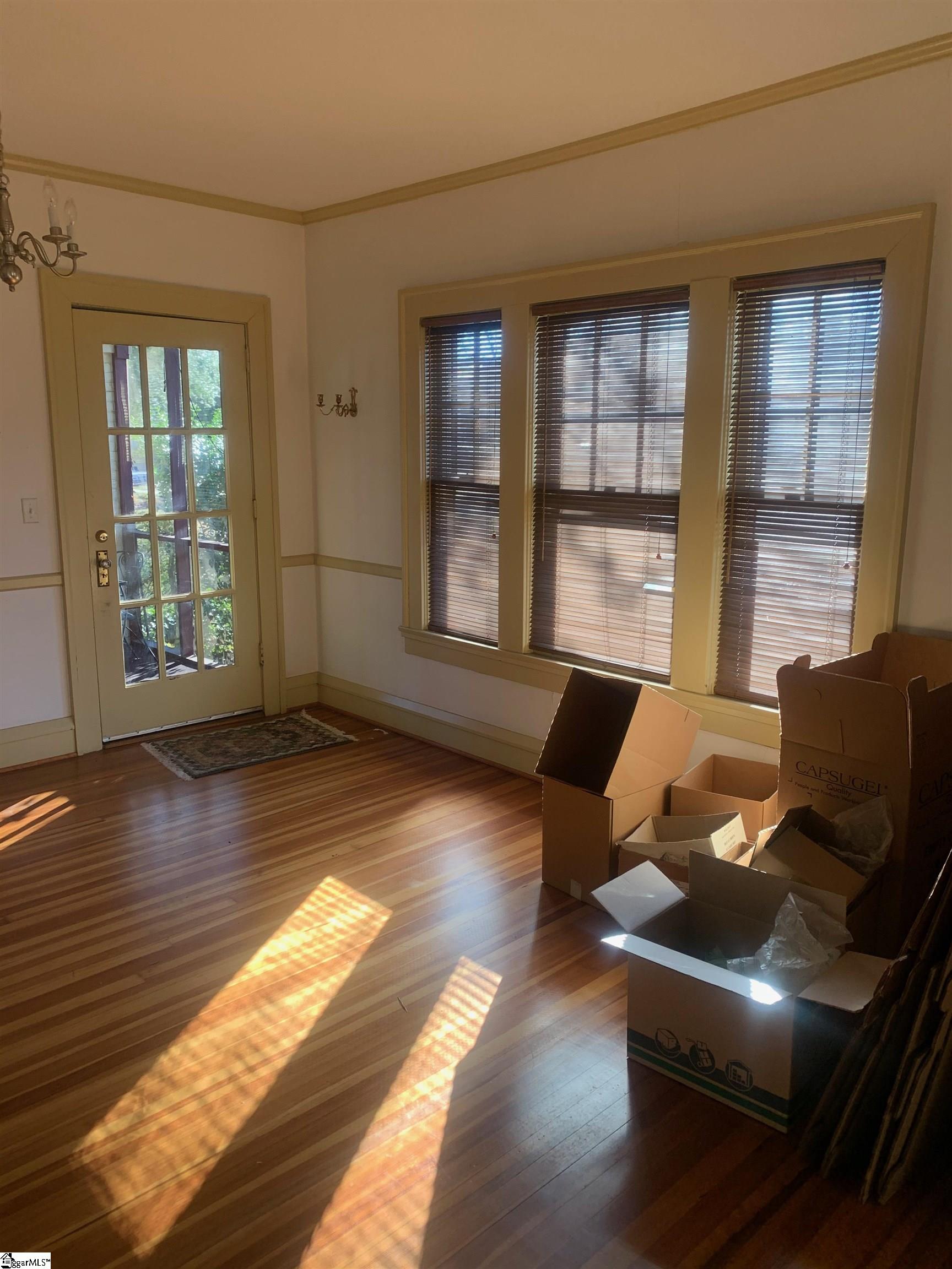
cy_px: 634
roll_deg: +0.7
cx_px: 476
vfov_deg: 67.3
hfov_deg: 53.1
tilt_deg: -10.2
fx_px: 953
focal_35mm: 26
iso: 80
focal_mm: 4.25
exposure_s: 1/121
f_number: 1.8
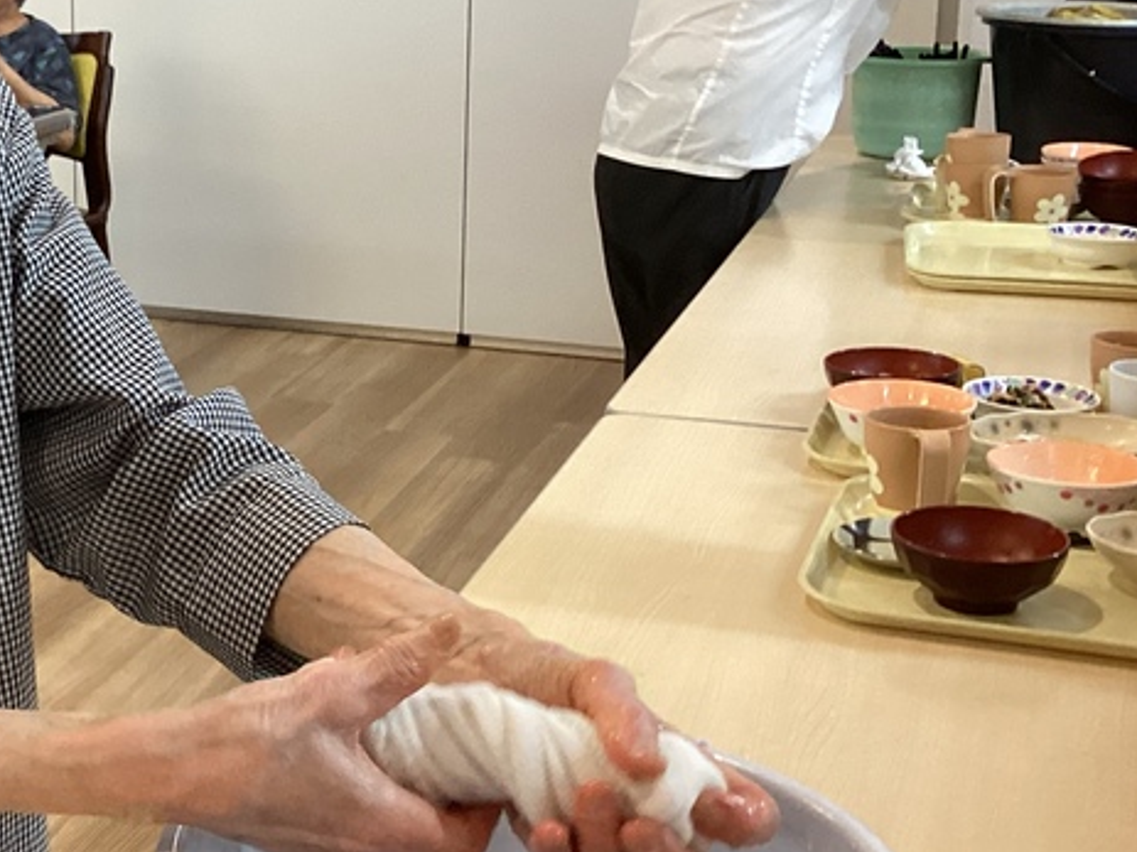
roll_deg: +1.7
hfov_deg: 28.0
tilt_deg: -14.3
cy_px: 285
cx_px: 133
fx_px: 2200
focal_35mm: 67
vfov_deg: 21.8
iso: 160
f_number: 2.4
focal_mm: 3.3
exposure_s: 1/60
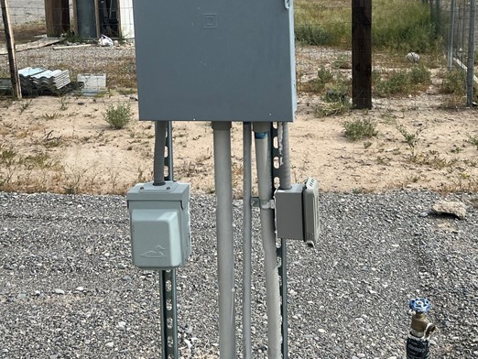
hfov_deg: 37.5
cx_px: 232
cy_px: 57
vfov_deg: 27.8
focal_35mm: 51
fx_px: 705
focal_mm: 5.7
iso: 50
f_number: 1.5
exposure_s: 1/5882
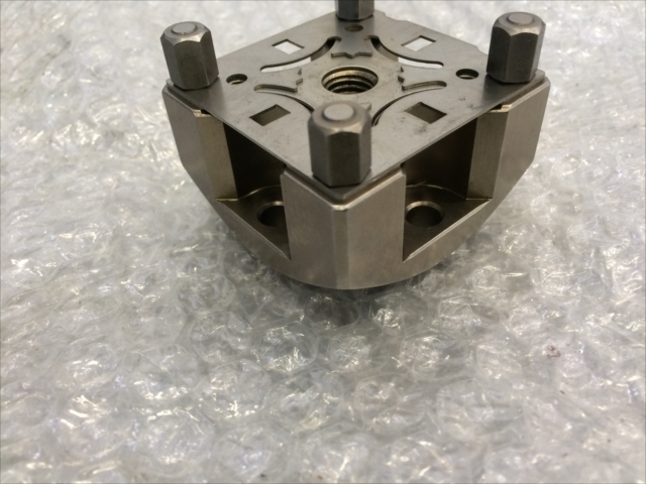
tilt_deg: -45.2
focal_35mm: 29
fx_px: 541
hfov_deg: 61.7
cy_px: 242
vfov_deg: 48.2
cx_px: 323
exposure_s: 1/30
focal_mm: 4.15
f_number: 2.2
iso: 80
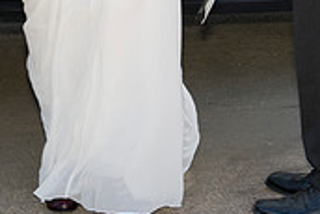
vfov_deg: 8.3
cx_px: 182
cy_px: -119
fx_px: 1441
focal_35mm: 162
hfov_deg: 12.7
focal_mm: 48
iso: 100
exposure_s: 1/250
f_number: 5.6
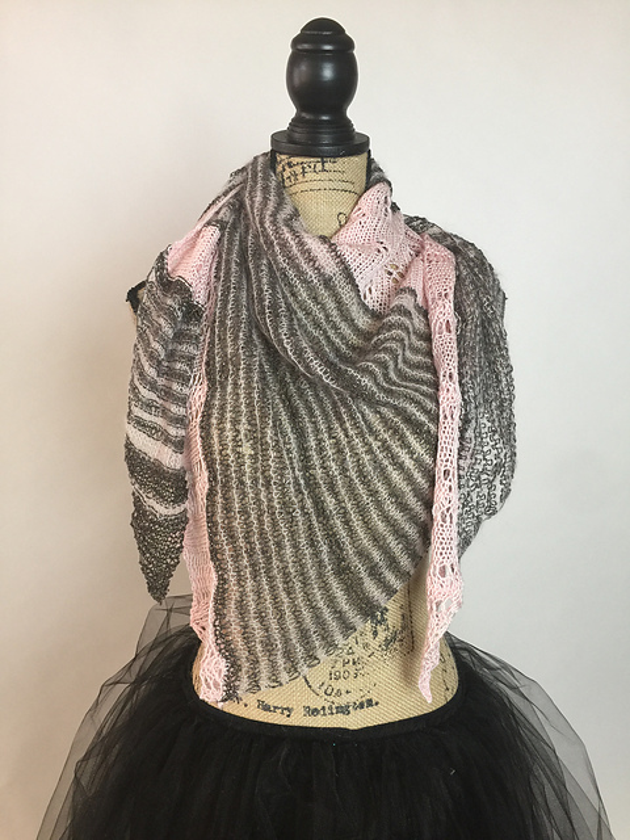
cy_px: 420
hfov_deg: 48.2
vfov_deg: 61.7
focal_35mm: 29
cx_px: 315
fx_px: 704
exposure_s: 1/30
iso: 50
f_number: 2.2
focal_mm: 4.15
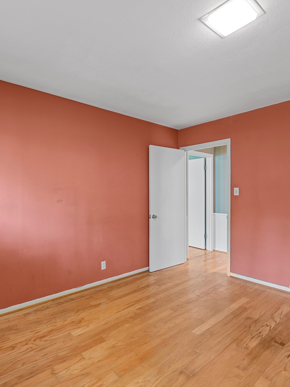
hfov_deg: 63.2
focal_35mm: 21
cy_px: 188
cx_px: 124
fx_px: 235
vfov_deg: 79.0
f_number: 9
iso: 320
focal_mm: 13
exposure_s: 6
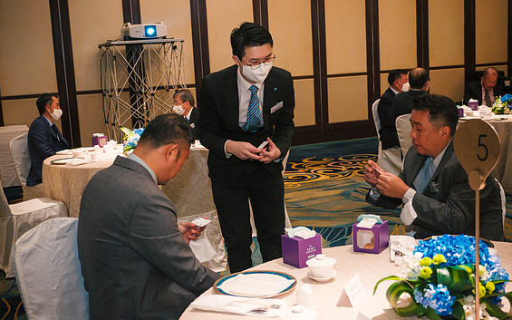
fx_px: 684
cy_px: 152
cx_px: 261
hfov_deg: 41.1
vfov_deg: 26.3
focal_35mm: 49
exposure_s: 1/125
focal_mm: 22
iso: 1600
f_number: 2.8
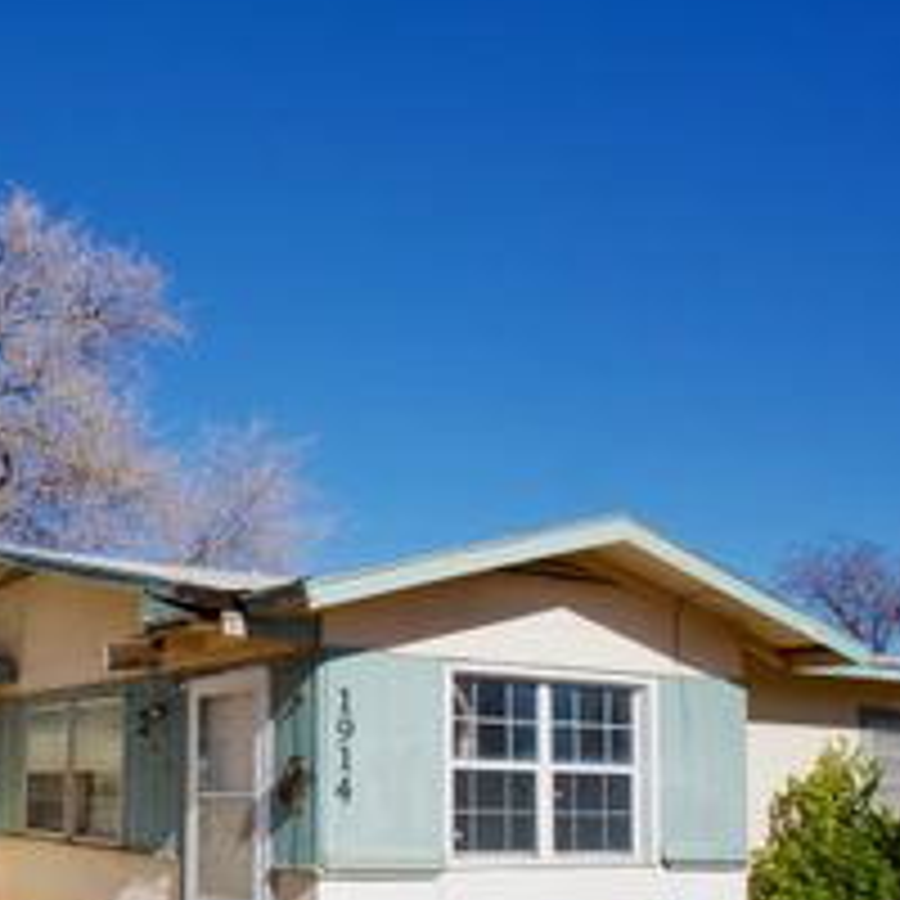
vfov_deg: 43.9
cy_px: 713
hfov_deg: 40.5
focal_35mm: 36
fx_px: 1059
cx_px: 9
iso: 250
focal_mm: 11.3
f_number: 8
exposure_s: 1/500
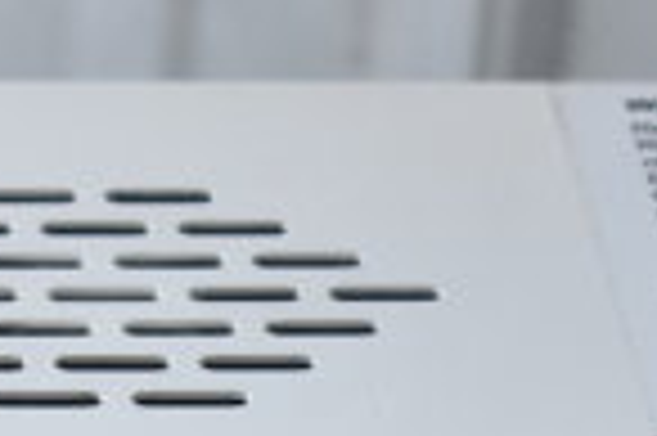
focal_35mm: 251
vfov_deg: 5.4
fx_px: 4576
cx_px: 4
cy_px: 865
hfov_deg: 8.2
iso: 360
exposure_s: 1/60
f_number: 4.8
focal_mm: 40
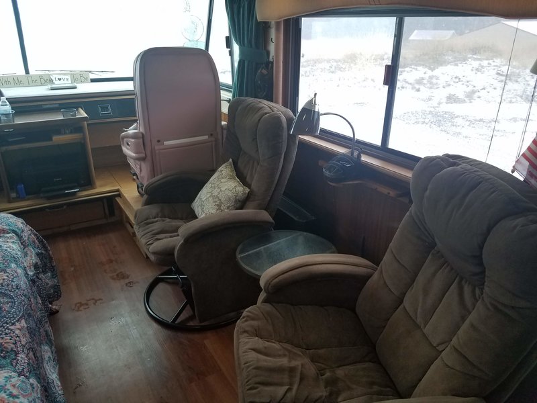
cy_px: 202
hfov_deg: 67.3
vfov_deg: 53.1
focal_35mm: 26
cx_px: 268
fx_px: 403
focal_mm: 4.2
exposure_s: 1/60
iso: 125
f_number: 1.7
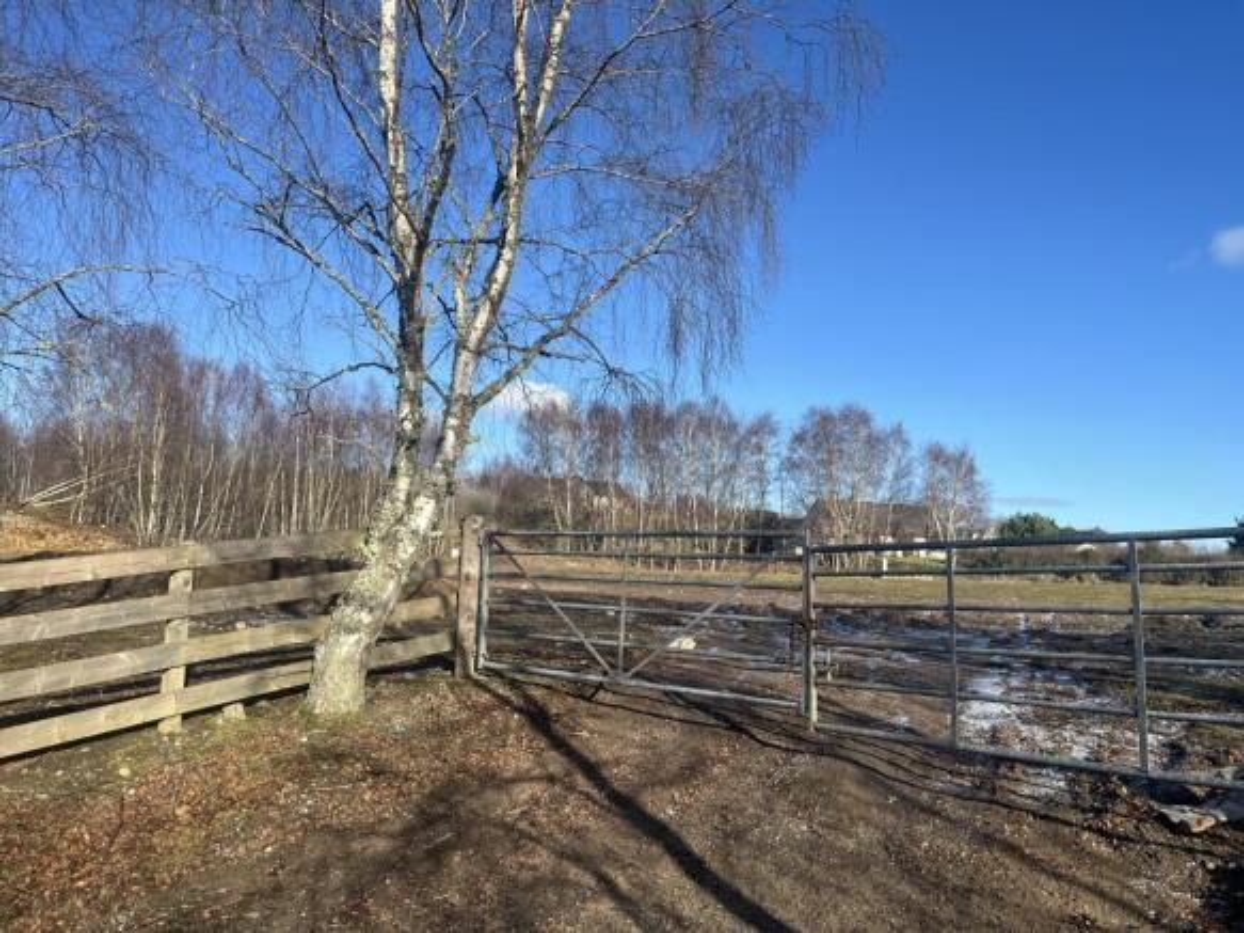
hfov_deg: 67.3
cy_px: 466
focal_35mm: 26
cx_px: 622
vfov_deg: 53.0
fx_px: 934
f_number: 1.6
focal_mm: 5.1
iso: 50
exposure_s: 1/2899
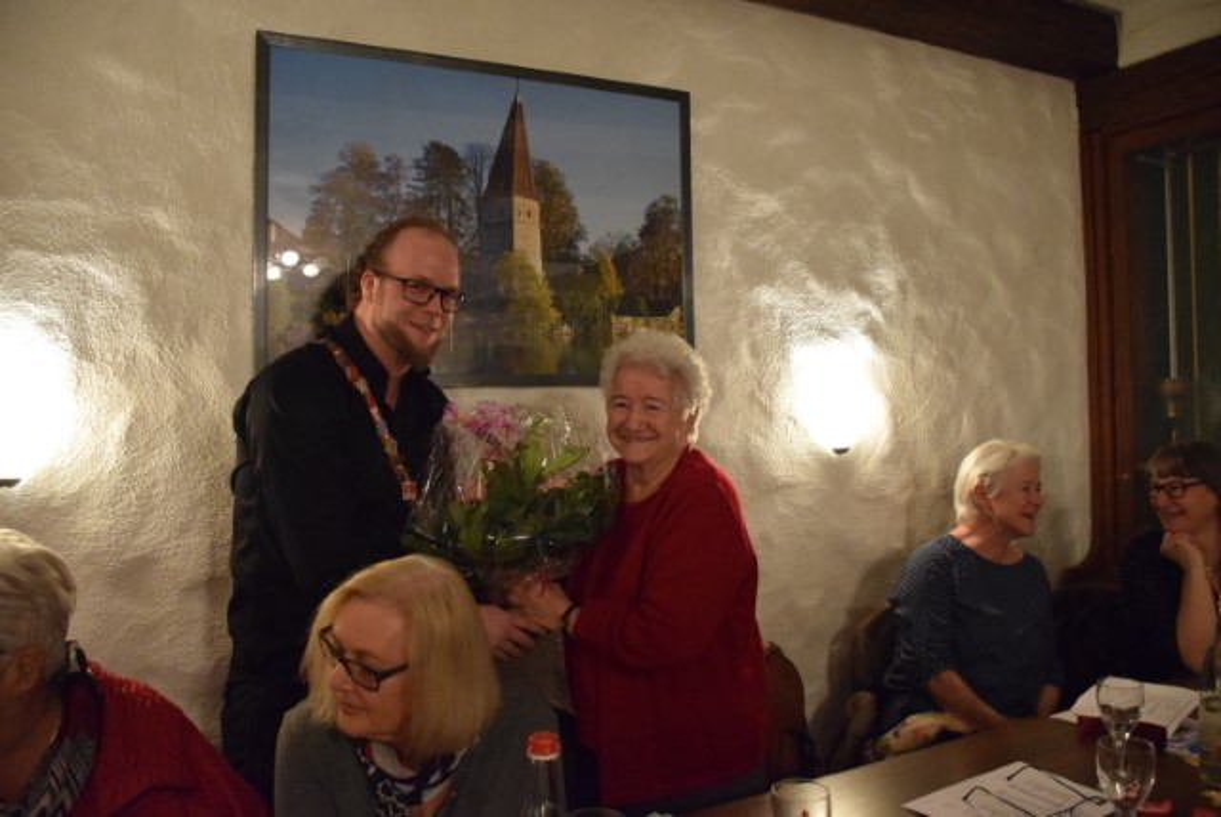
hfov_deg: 67.3
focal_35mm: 27
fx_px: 917
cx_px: 610
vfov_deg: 48.0
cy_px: 408
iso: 4500
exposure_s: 1/60
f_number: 3.5
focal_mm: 18
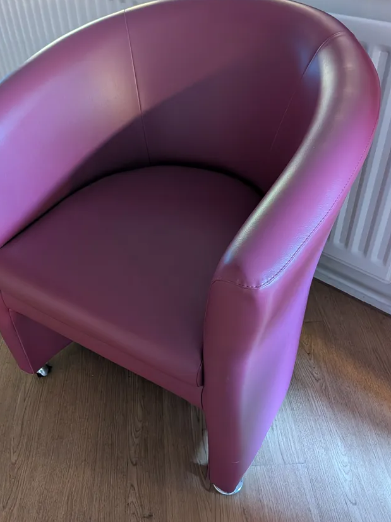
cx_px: 169
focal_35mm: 31
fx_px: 467
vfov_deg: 58.3
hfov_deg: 45.3
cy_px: 249
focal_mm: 4.53
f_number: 1.7
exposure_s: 1/16.7
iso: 880
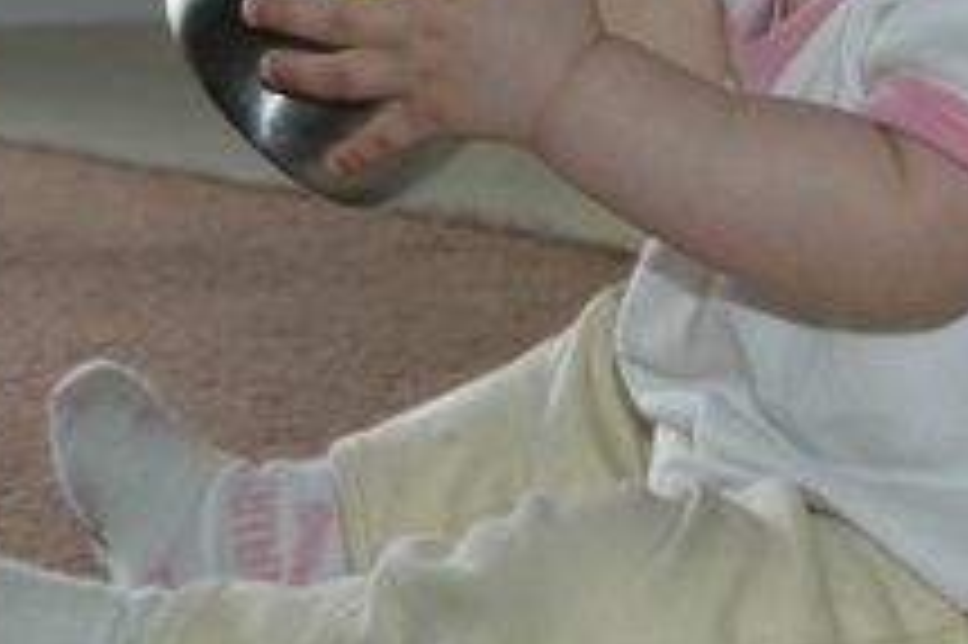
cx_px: 509
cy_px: -43
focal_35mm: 268
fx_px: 7201
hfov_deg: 7.7
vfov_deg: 5.1
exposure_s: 1/60
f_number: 8
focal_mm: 60
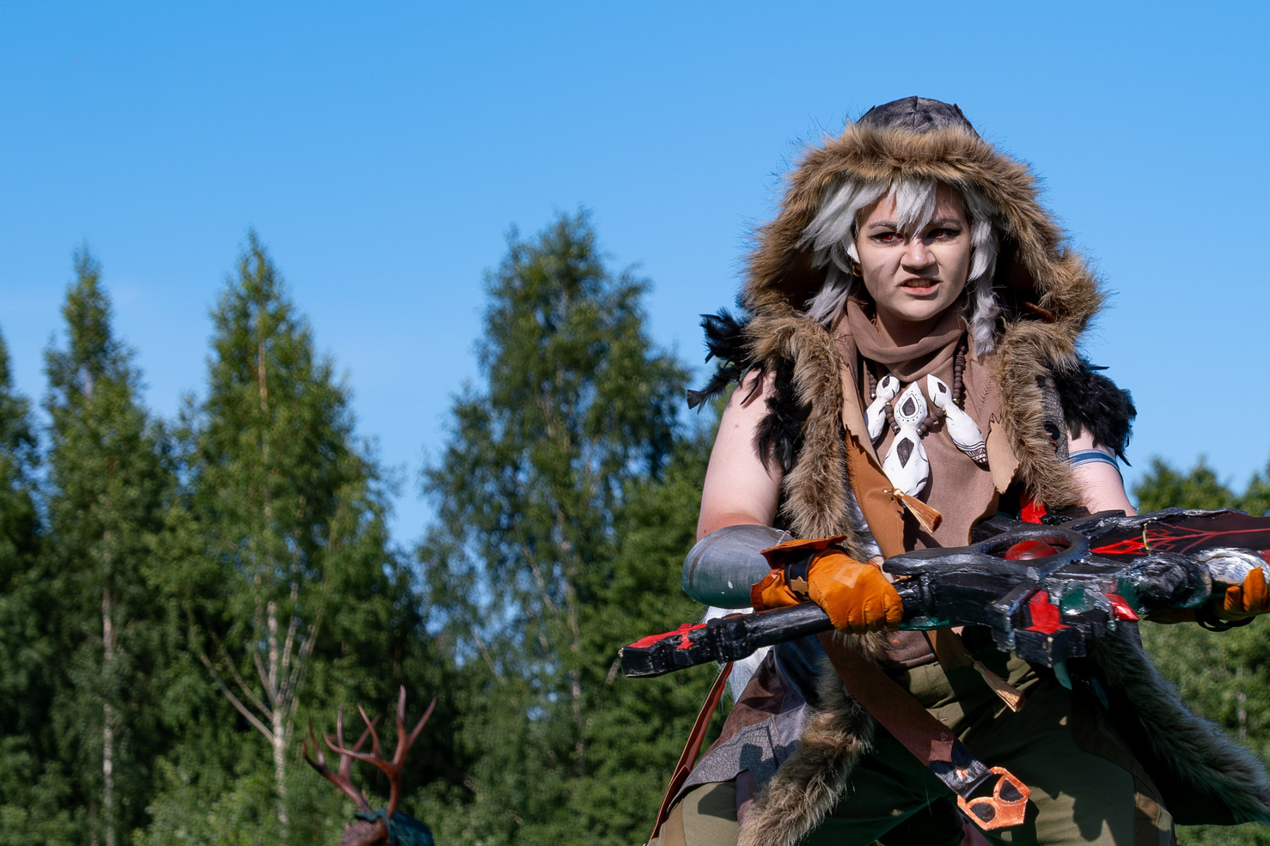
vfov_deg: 9.3
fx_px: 5185
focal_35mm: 147
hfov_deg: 13.9
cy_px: 328
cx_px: 1081
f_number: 4
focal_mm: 45.5
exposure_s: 1/1250
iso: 160
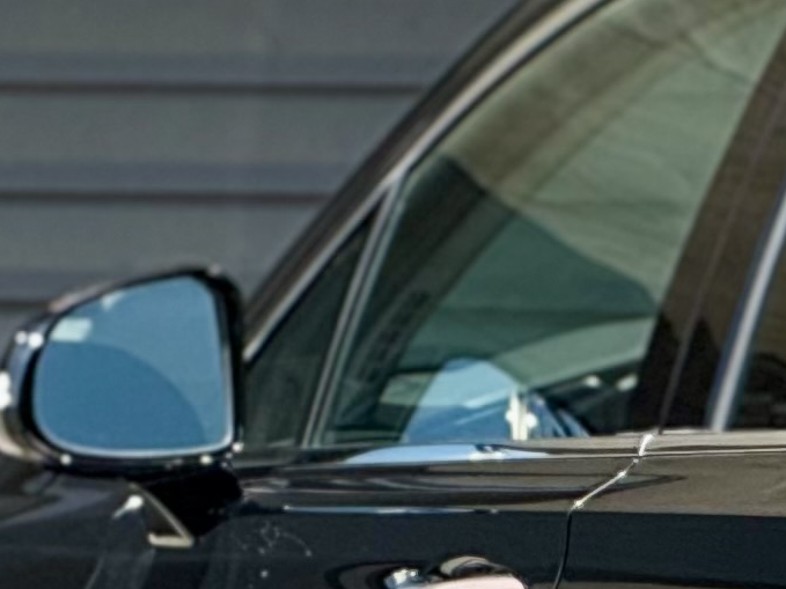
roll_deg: -0.4
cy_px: 970
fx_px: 16187
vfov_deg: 2.1
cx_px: 1893
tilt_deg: -2.9
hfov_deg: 2.8
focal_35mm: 713
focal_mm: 15.66
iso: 50
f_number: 2.8
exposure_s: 1/638
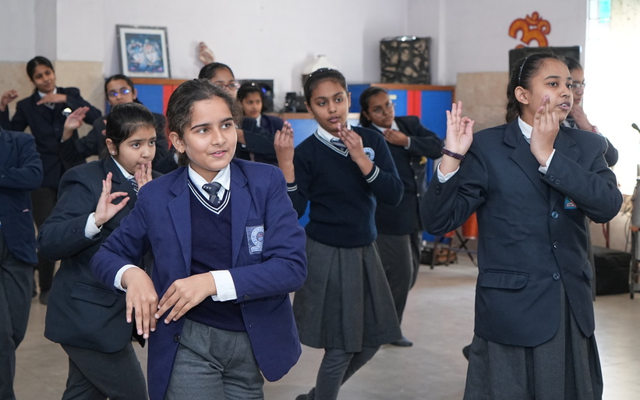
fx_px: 977
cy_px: 176
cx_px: 290
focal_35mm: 56
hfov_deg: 36.3
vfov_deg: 23.1
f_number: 4
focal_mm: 41
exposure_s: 1/160
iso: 2000
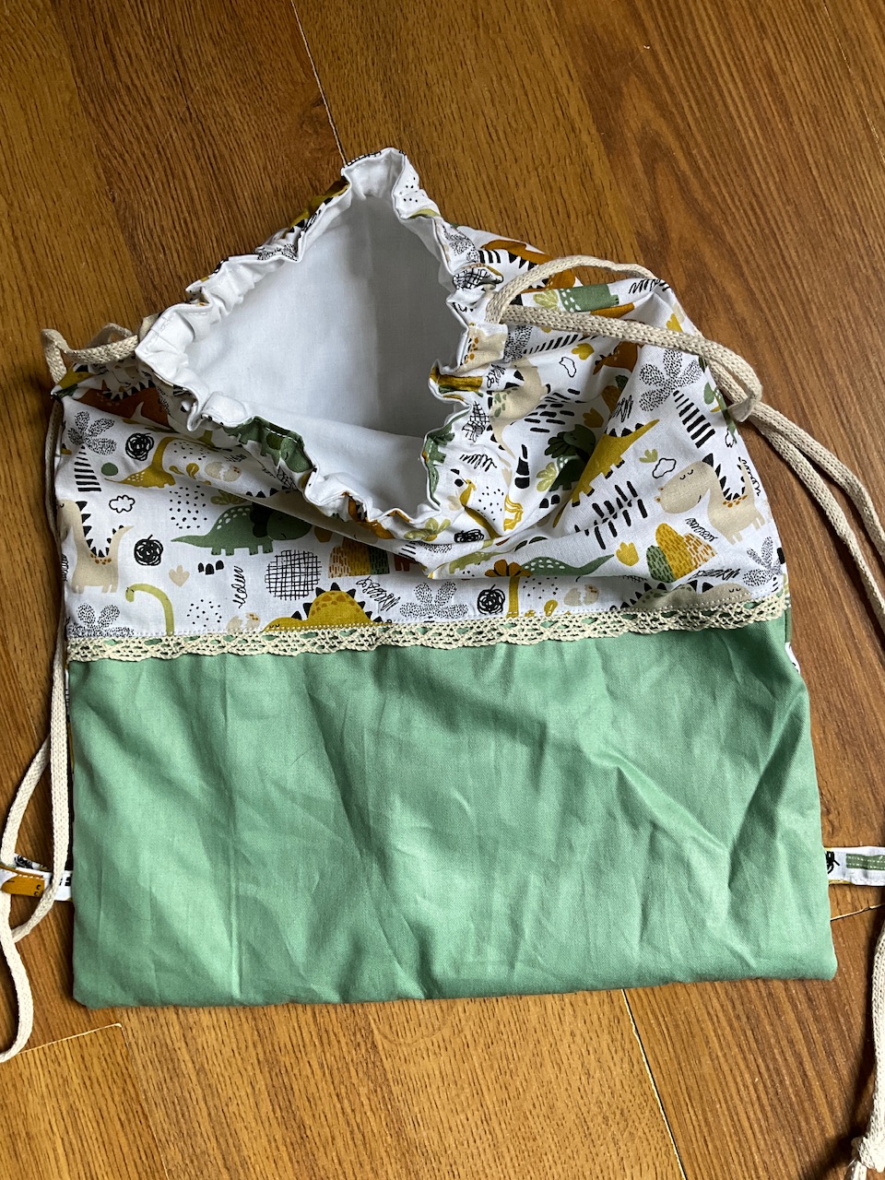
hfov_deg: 48.2
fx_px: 989
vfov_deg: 61.7
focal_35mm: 29
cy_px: 590
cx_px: 442
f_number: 1.8
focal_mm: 3
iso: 64
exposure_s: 1/122
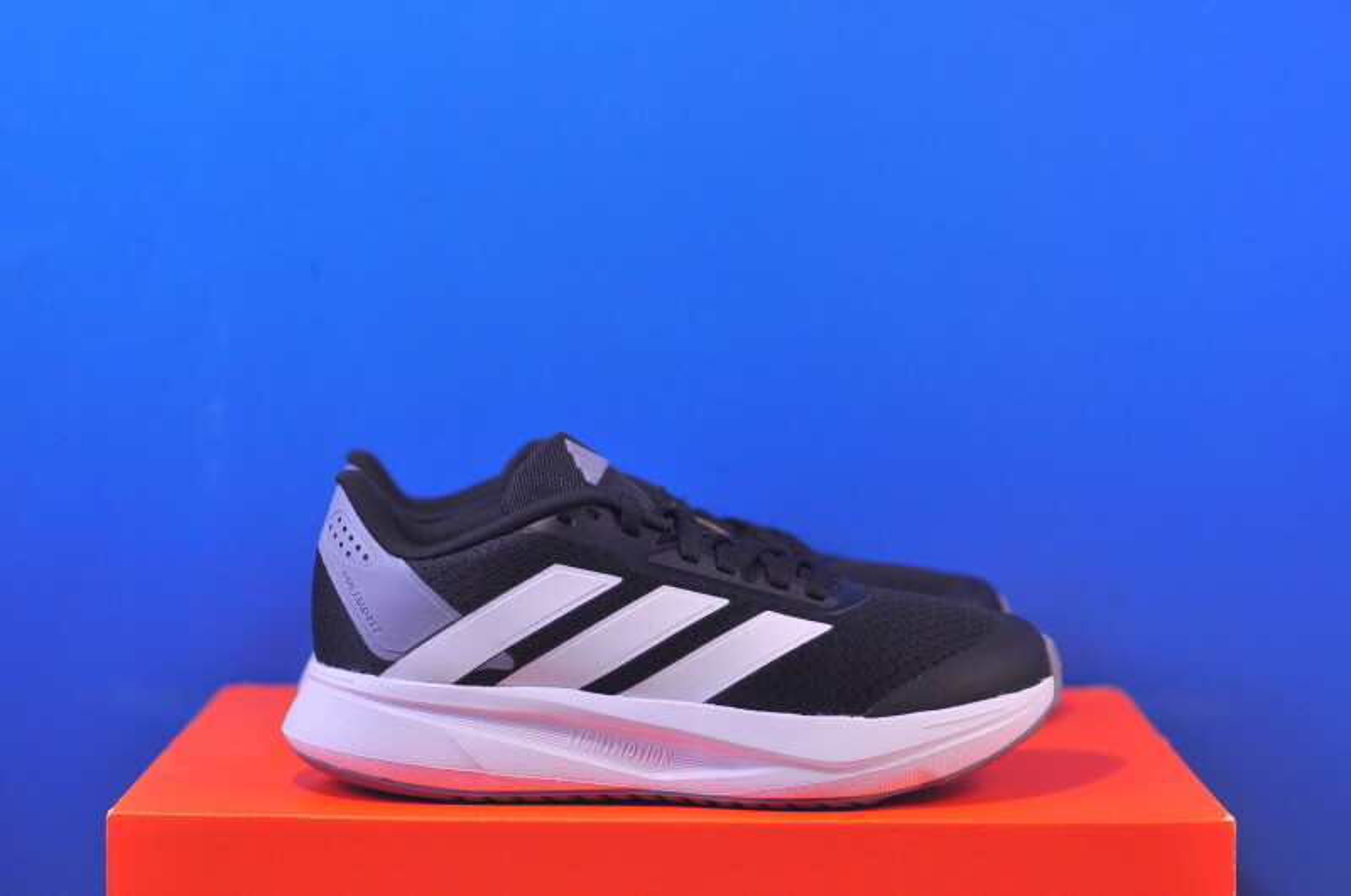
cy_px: 448
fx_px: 2811
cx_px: 676
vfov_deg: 18.1
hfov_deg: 27.0
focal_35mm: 75
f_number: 2.5
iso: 250
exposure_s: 1/320
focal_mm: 50
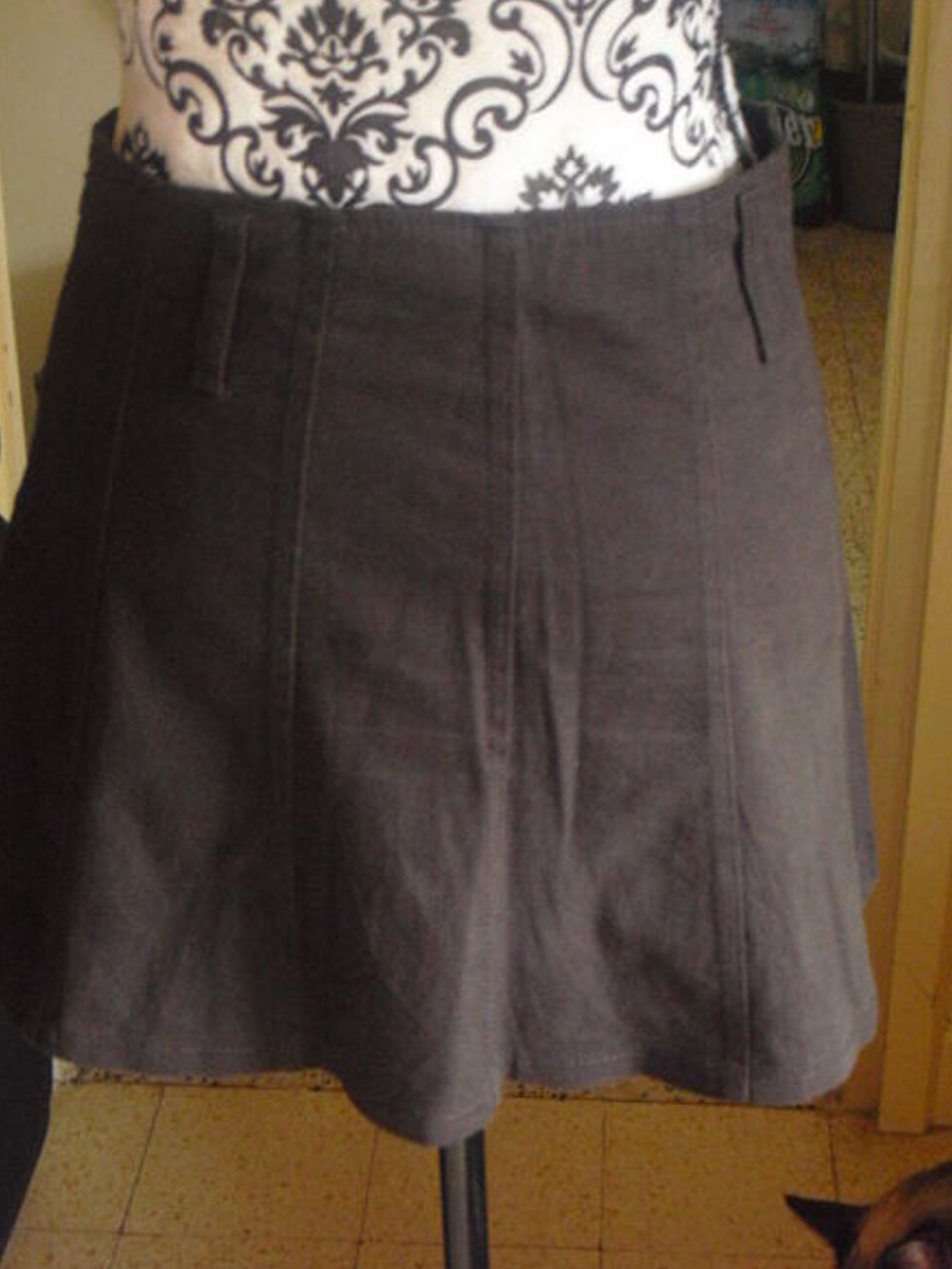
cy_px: 640
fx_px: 2383
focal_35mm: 65
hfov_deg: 22.6
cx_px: 464
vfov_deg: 29.8
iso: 800
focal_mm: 11.2
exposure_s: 1/8
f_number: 4.2
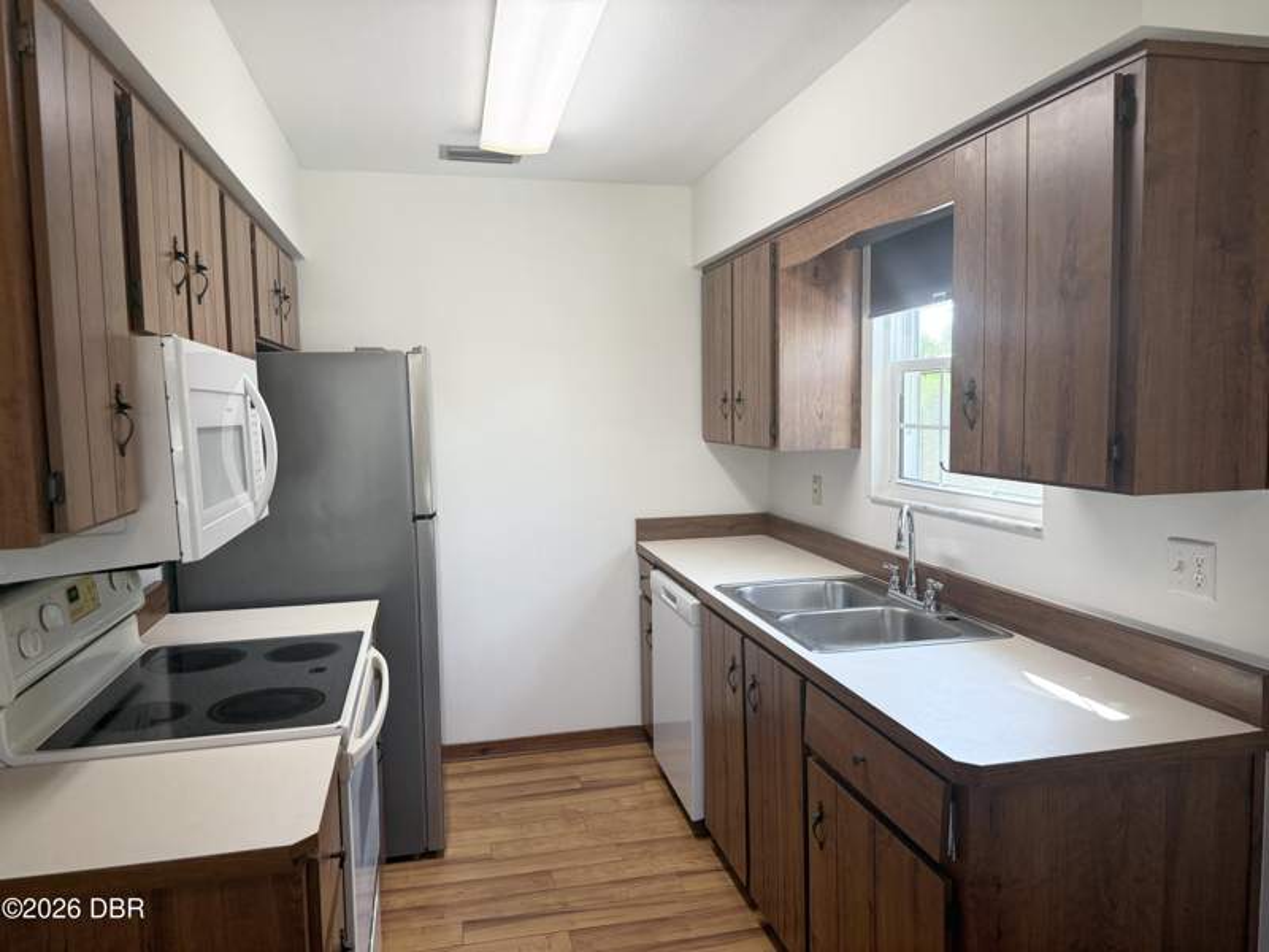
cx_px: 634
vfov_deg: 56.8
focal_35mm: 24
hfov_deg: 71.6
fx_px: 880
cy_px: 476
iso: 200
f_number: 1.78
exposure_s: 1/181
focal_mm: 6.76
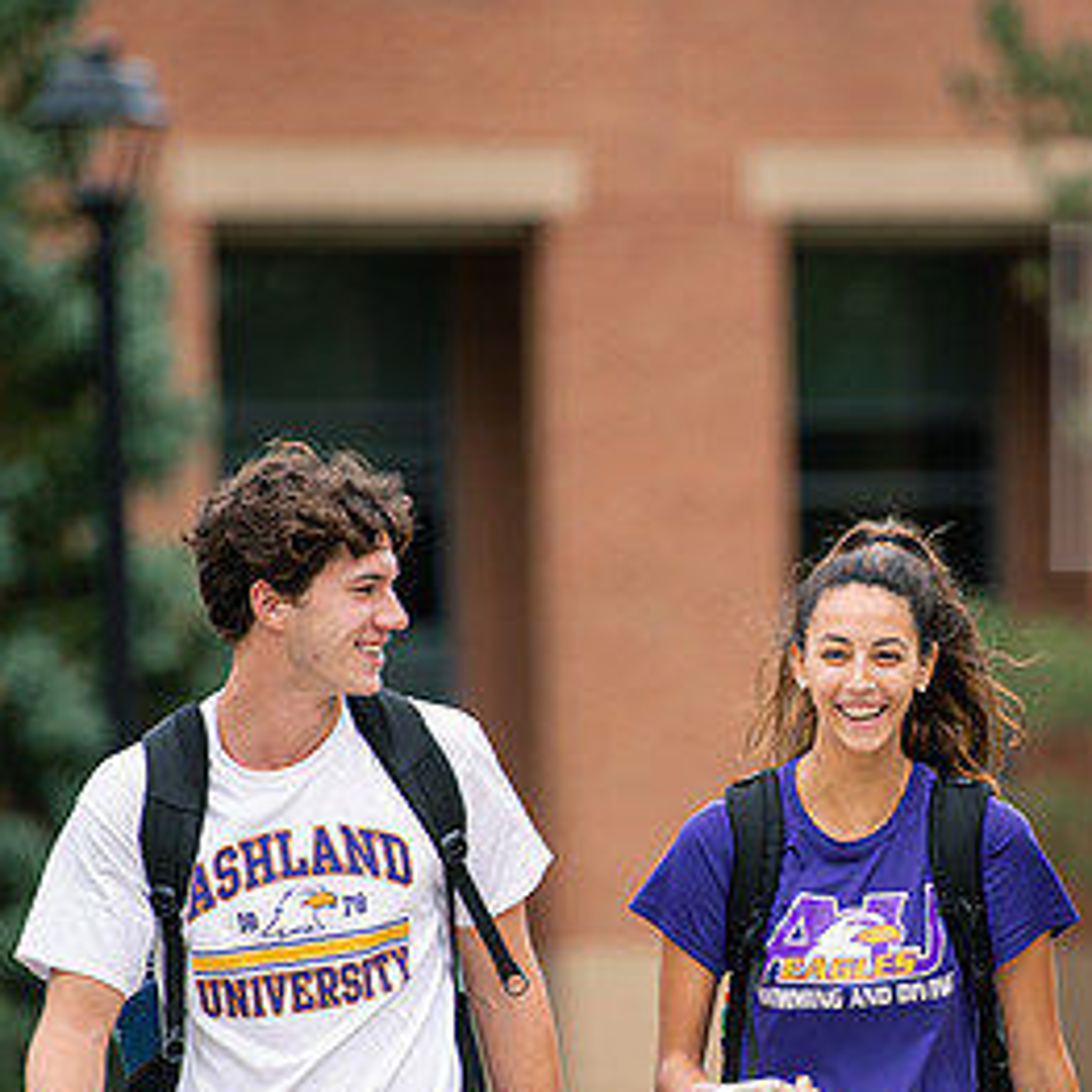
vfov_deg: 4.7
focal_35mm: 376
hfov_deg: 4.7
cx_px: 925
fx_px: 13420
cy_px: 727
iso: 250
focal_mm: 200
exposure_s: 1/800
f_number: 3.2
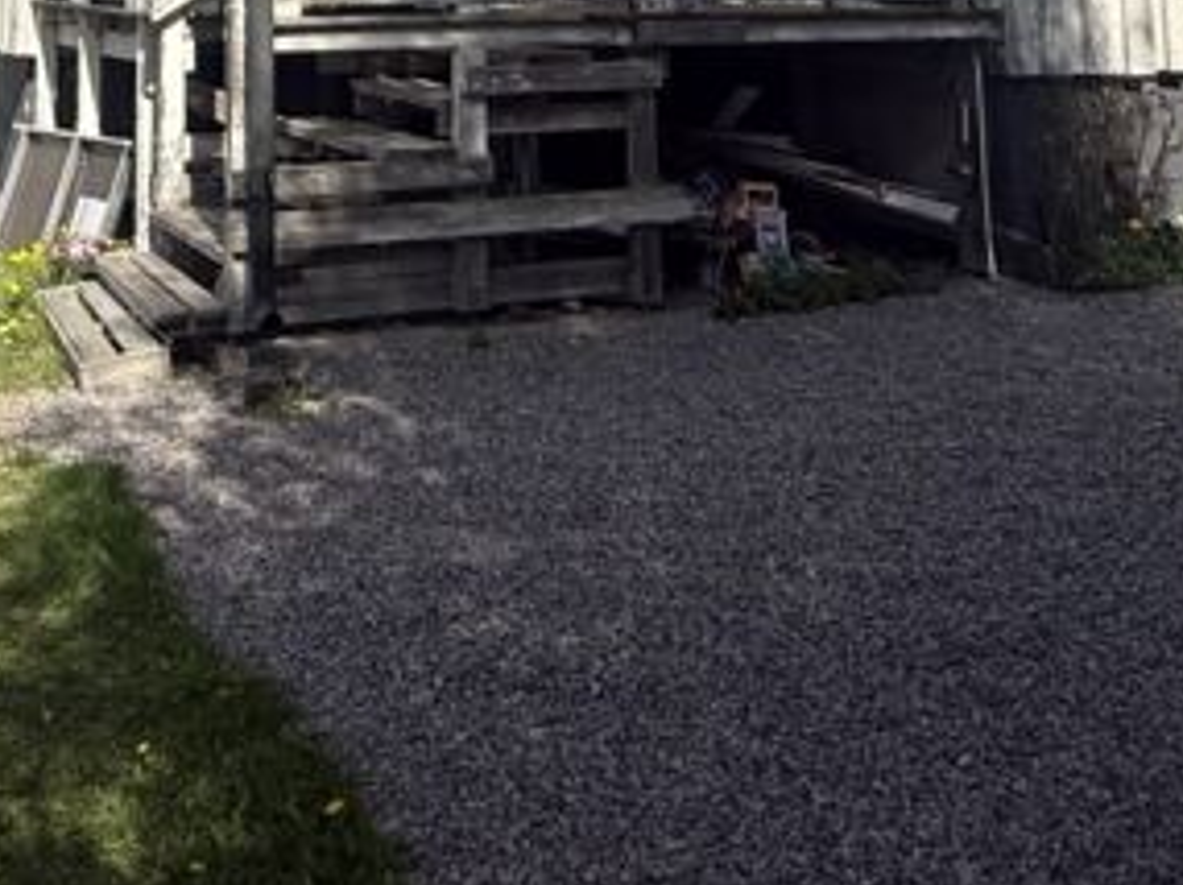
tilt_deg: +9.6
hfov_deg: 39.0
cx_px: 244
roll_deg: -0.2
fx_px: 1605
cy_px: -256
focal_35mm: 47
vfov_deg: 26.3
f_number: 2.2
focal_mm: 2.22
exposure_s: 1/2237
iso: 50
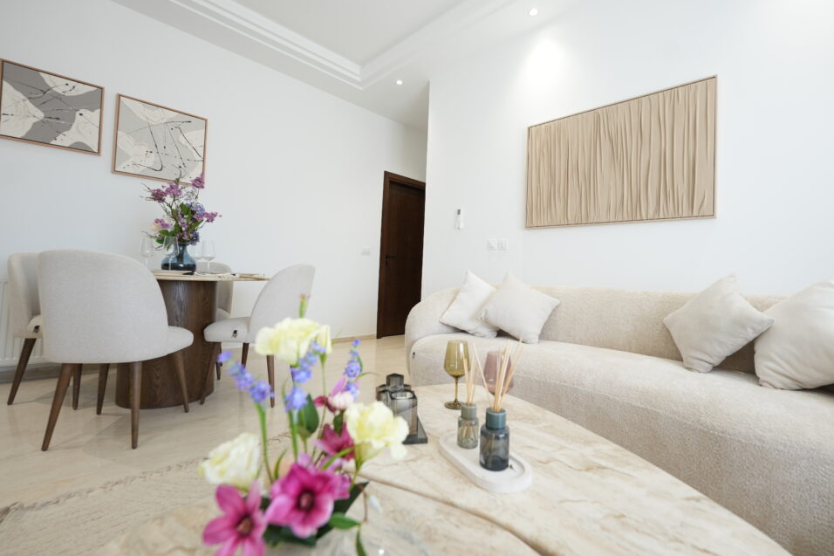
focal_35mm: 15
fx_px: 347
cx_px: 433
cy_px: 266
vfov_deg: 77.3
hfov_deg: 100.4
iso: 500
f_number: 3.2
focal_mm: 14
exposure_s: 1/100
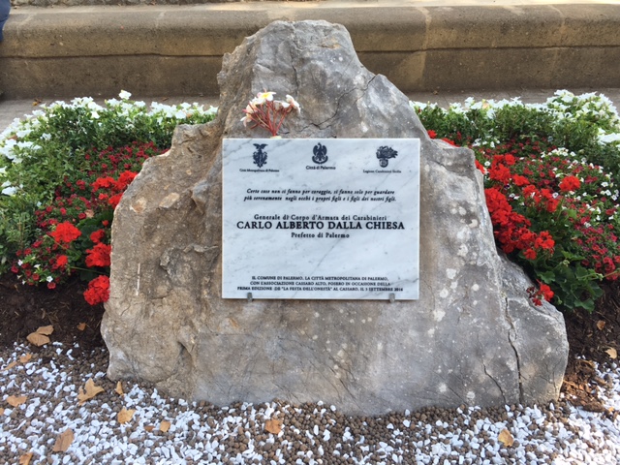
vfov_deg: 48.2
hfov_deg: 61.7
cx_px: 310
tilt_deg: -35.2
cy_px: 232
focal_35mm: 29
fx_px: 519
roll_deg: -0.5
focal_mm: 4.15
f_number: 2.2
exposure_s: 1/100
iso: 25
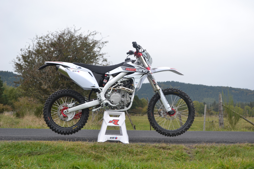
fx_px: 339
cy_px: 84
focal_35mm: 48
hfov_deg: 41.1
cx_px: 127
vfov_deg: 28.1
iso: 100
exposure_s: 1/125
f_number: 5.6
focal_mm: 32
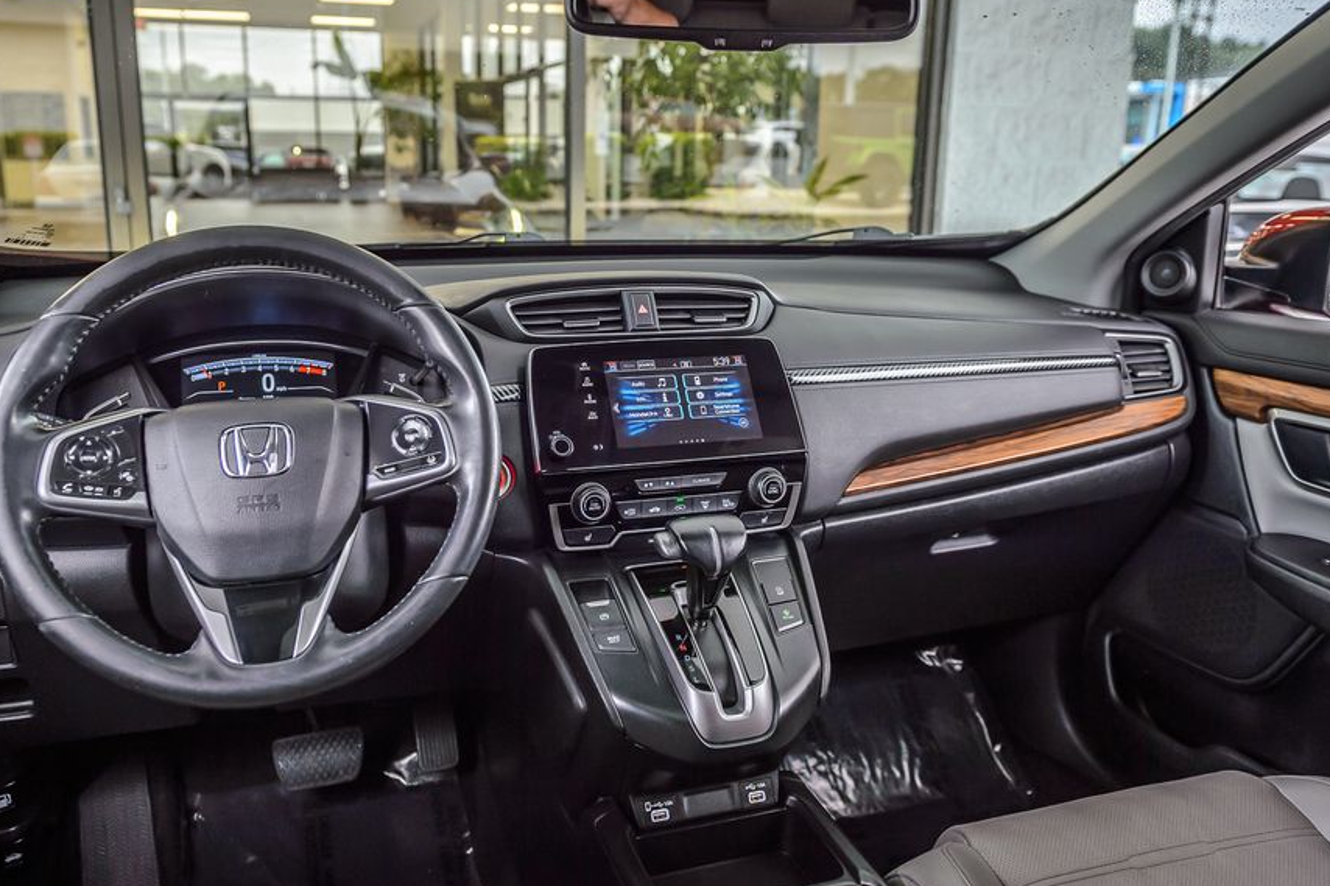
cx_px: 615
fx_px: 1071
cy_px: 389
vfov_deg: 44.9
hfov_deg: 63.6
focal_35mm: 29
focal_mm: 24
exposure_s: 1/80
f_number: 4
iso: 400
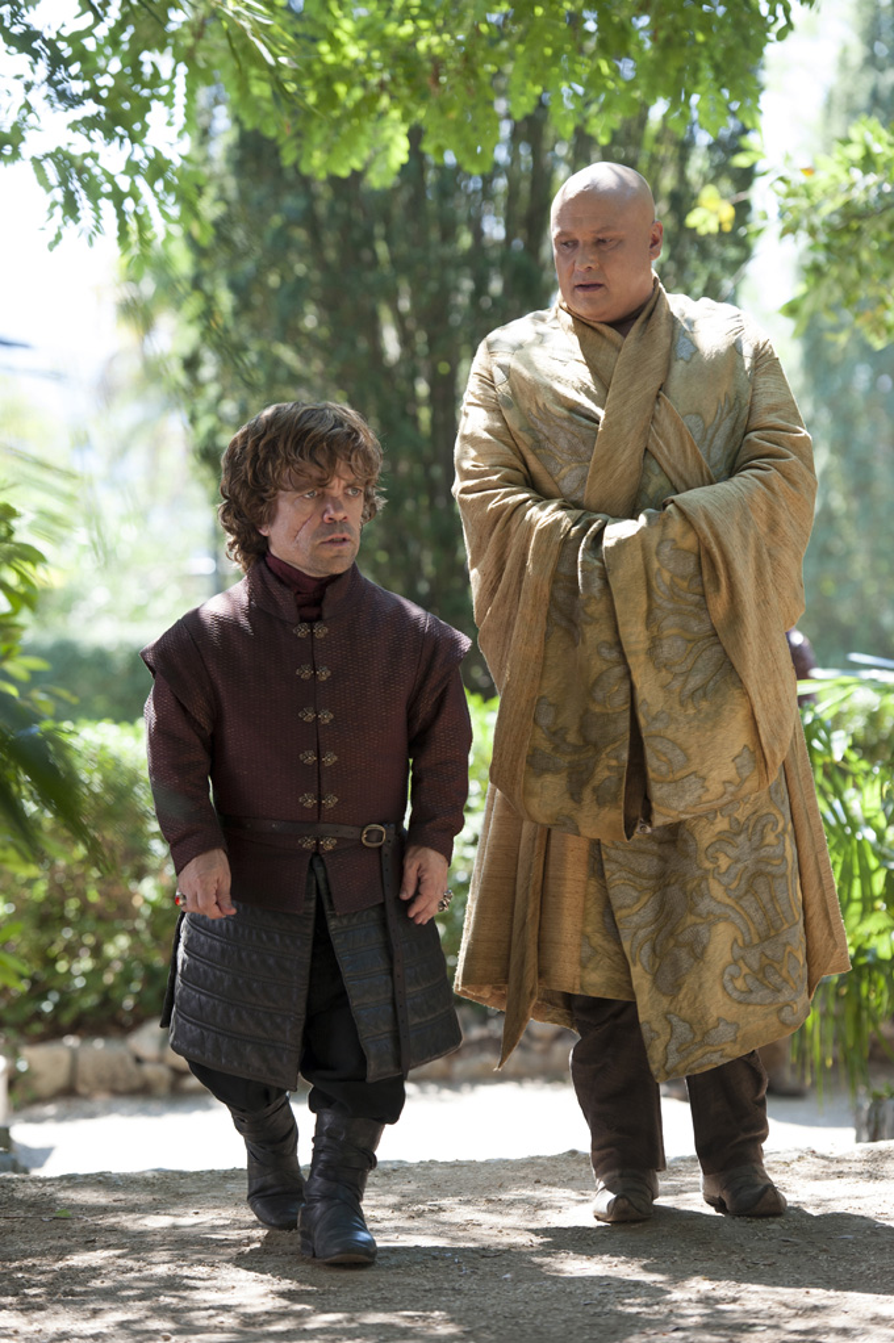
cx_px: 447
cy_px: 672
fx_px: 4550
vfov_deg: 16.8
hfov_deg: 11.2
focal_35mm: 122
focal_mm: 122
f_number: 4.5
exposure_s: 1/400
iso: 500
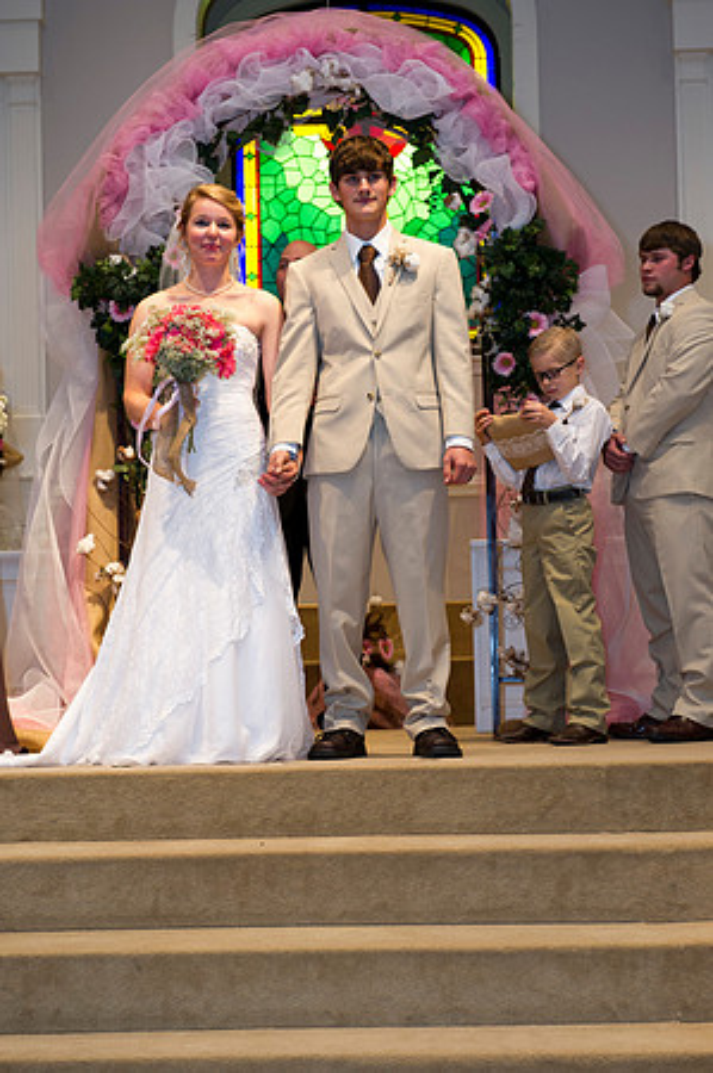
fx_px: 2084
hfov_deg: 19.4
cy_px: 536
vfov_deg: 28.9
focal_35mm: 70
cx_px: 356
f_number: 5.6
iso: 1600
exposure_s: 1/160
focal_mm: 70
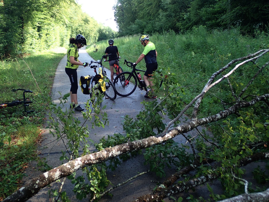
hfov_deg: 52.6
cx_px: 134
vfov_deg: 40.7
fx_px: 272
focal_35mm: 35
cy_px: 101
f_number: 2.6
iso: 100
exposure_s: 1/100
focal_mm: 6.42
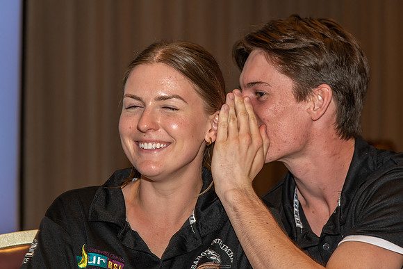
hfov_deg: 17.1
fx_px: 1344
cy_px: 134
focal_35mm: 120
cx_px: 202
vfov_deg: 11.4
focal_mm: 120
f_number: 5.6
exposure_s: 1/60
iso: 800
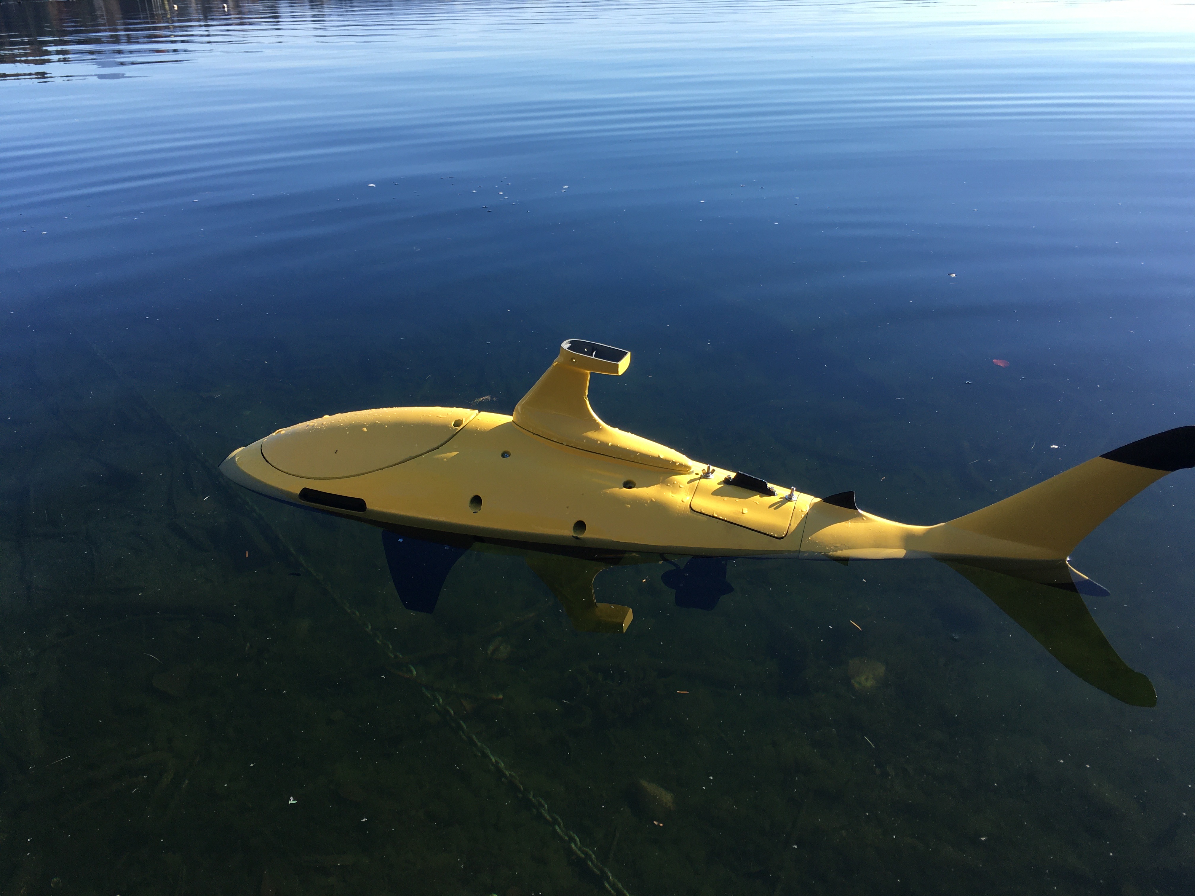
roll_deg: +1.6
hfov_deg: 61.7
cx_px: 598
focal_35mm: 29
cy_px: 448
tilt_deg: -25.3
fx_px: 1001
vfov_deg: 48.2
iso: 25
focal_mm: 4.15
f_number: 2.2
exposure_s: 1/725
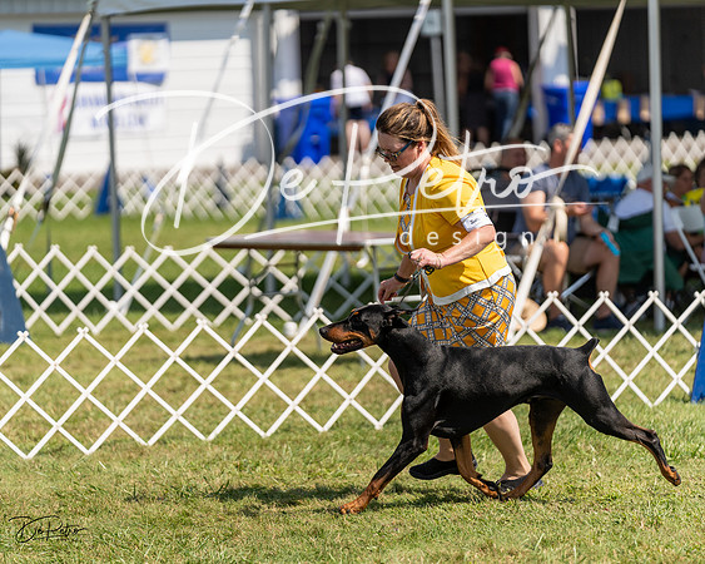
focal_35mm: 182
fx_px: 3805
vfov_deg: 8.5
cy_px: 282
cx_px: 352
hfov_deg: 10.6
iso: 200
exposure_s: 1/3200
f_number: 2.8
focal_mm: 162
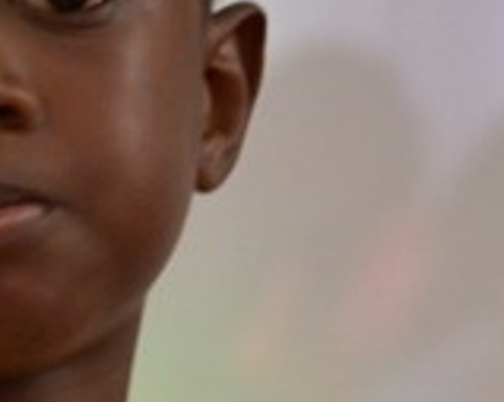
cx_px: 86
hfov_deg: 2.3
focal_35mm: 859
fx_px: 12806
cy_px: 1067
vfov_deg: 1.8
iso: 640
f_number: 4
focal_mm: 95
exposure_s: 1/50
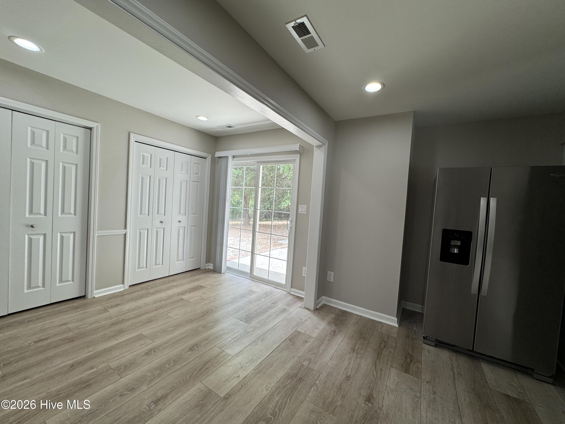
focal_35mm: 14
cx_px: 282
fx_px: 229
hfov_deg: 102.1
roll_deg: -4.3
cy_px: 212
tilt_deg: -2.6
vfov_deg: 85.7
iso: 50
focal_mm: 2.22
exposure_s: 1/120
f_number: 2.2
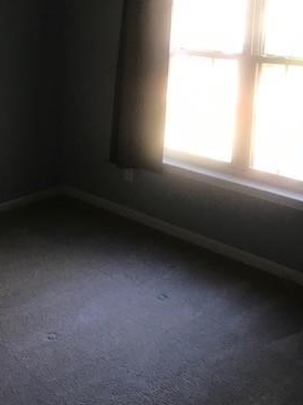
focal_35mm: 49
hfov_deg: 29.3
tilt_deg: -11.6
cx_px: 83
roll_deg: -0.1
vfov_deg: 38.3
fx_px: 573
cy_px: 121
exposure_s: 1/30
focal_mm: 3.99
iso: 32
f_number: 1.8
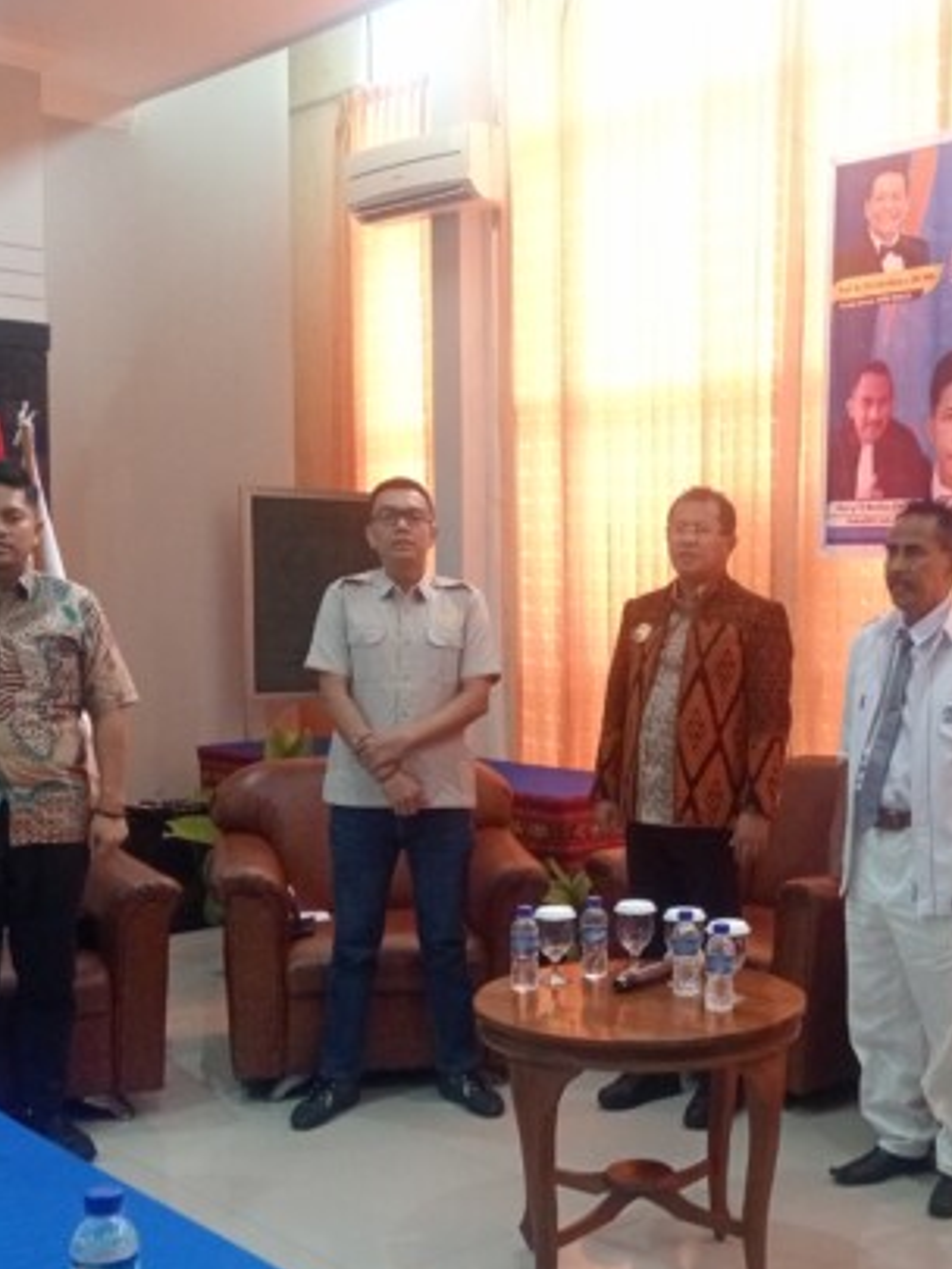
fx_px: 1649
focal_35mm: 45
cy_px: 713
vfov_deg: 42.0
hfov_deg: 31.7
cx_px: 701
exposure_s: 1/25
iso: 807
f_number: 1.8
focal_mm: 3.98
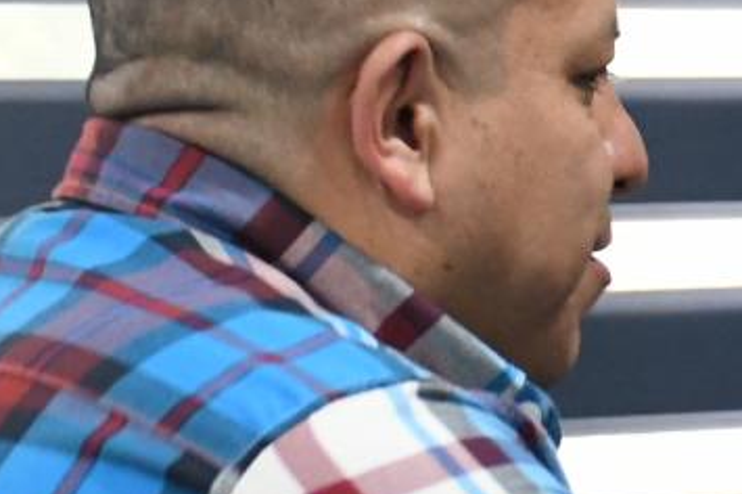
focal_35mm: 306
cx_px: 1405
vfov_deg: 4.5
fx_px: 6301
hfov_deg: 6.6
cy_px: 381
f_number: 5
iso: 4000
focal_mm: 45
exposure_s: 1/100
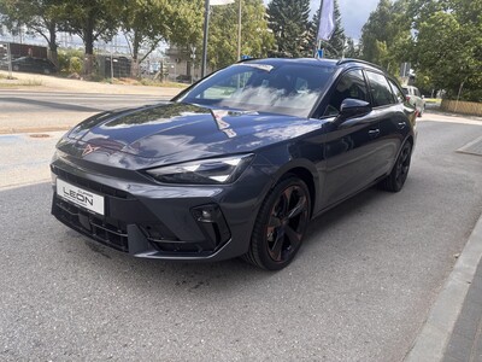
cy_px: 181
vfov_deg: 53.1
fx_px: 362
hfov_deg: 67.3
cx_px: 241
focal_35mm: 26
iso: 50
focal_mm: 5.96
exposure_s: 1/935
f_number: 1.6
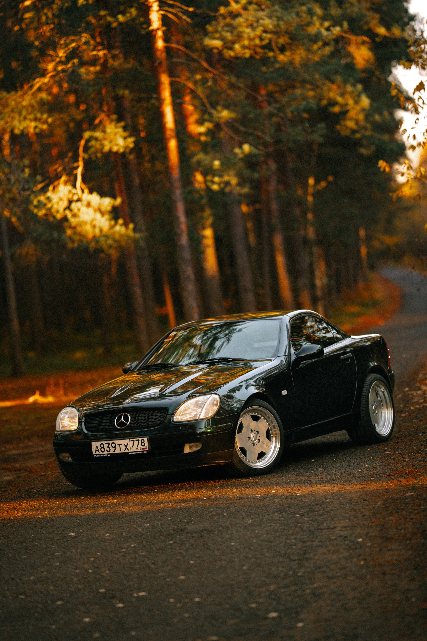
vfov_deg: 15.2
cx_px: 214
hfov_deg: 10.2
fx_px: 2402
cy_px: 320
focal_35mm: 135
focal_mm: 135
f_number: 2
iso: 125
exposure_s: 1/160
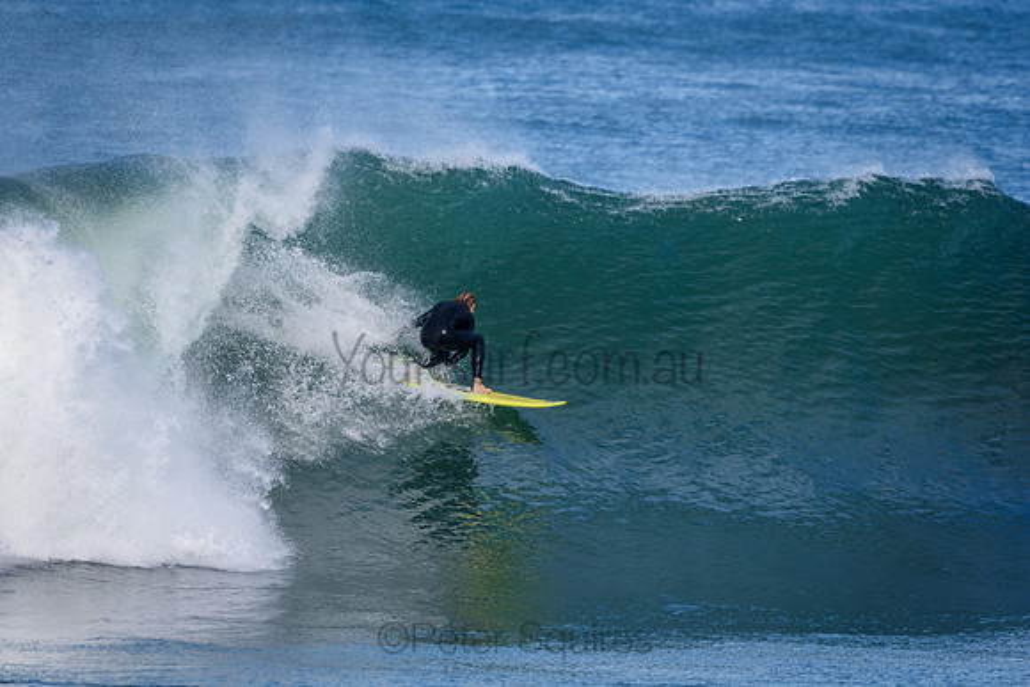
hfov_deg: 3.4
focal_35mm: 600
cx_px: 515
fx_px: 17170
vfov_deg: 2.3
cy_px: 344
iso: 450
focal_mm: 400
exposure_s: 1/2000
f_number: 5.6
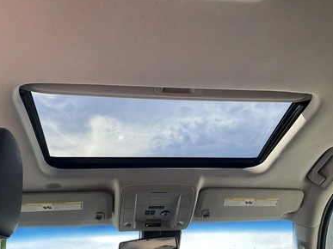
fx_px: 289
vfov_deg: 46.8
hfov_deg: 60.0
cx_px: 167
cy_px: 124
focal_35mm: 30
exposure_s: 1/193
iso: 20
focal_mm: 3
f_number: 1.8
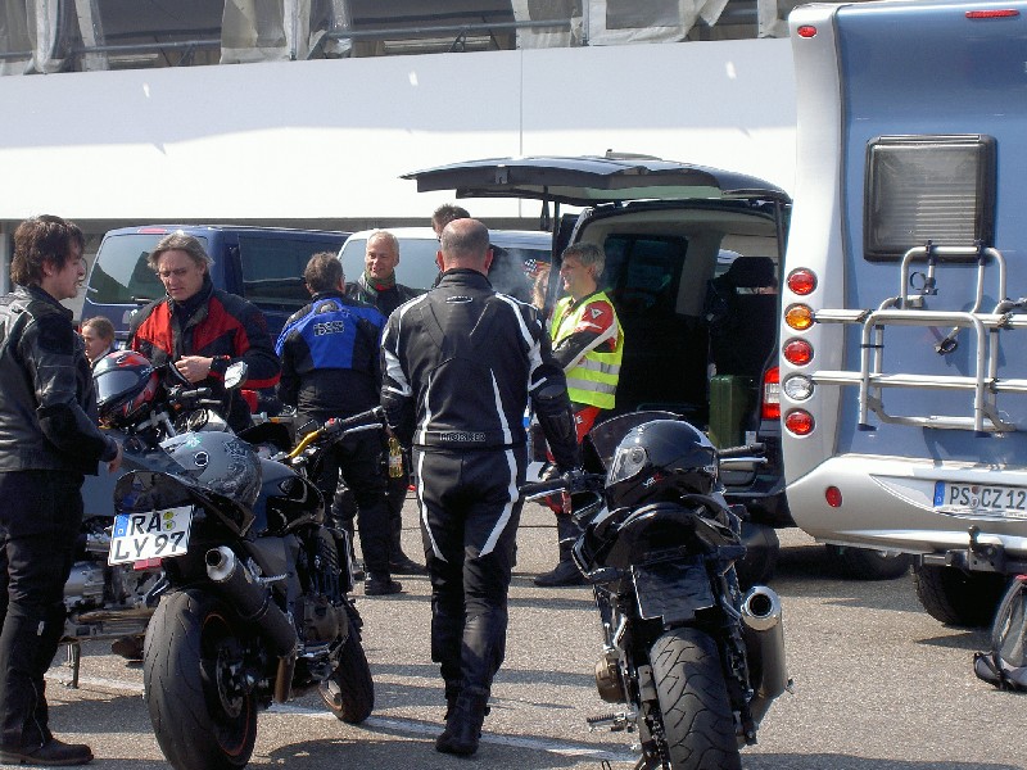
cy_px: 385
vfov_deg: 12.8
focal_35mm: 116
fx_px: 3442
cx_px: 514
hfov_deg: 17.0
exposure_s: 1/320
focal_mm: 24
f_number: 4.9
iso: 100
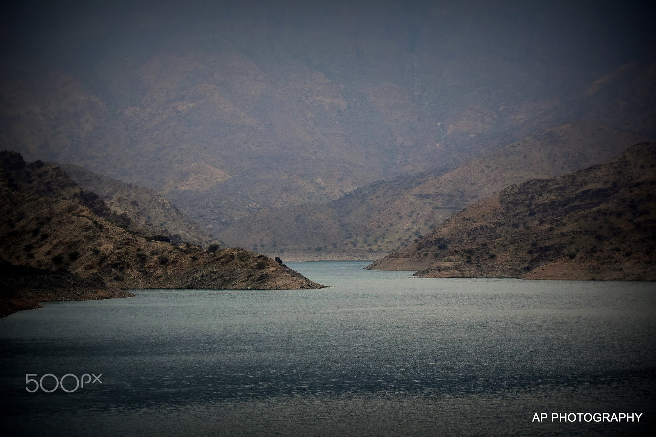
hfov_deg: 24.6
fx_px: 1503
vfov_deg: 16.5
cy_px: 218
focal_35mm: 82
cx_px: 328
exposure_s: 1/320
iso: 400
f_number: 11
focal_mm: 55
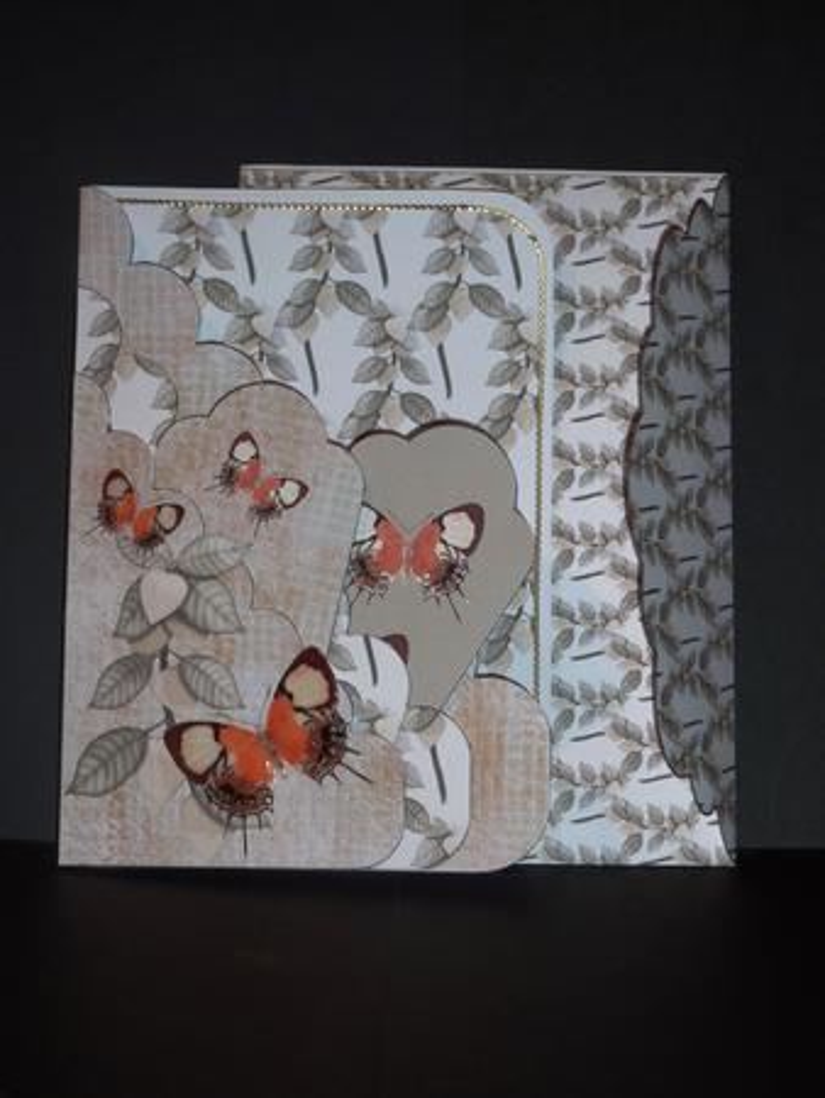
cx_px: 412
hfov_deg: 20.5
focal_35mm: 72
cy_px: 549
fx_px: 2286
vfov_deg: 27.0
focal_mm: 11.9
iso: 100
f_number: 4.1
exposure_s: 1/30
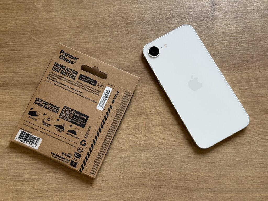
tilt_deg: -77.6
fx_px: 372
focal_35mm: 48
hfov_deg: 39.7
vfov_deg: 30.3
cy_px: 100
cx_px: 134
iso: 125
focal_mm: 6.76
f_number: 1.78
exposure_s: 1/60
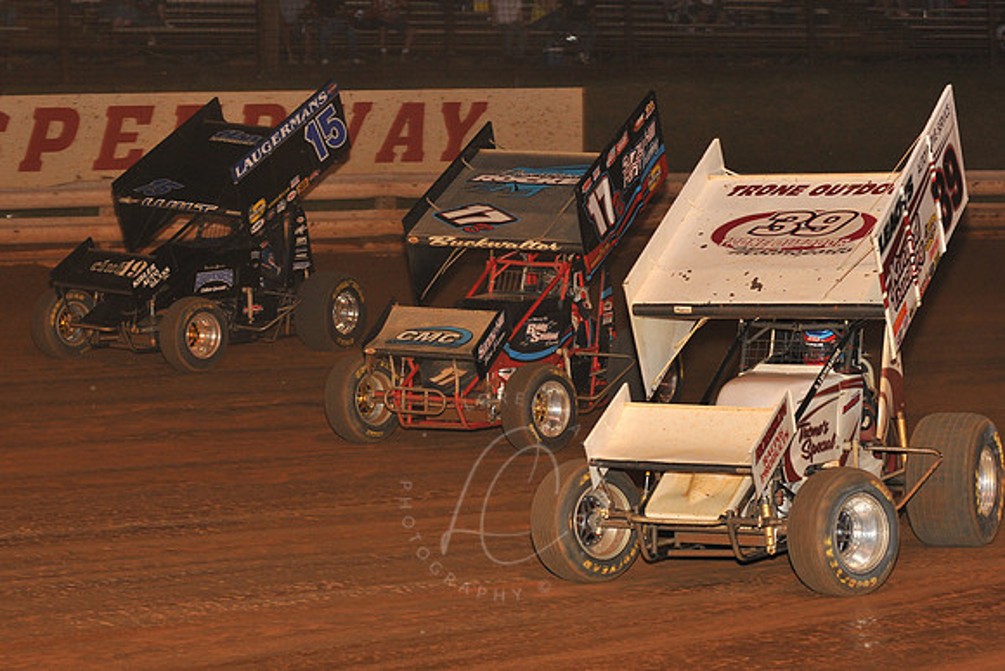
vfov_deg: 13.7
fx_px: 2792
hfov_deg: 20.4
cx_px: 502
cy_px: 336
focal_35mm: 100
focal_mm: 100
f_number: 6.3
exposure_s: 1/320
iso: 1000
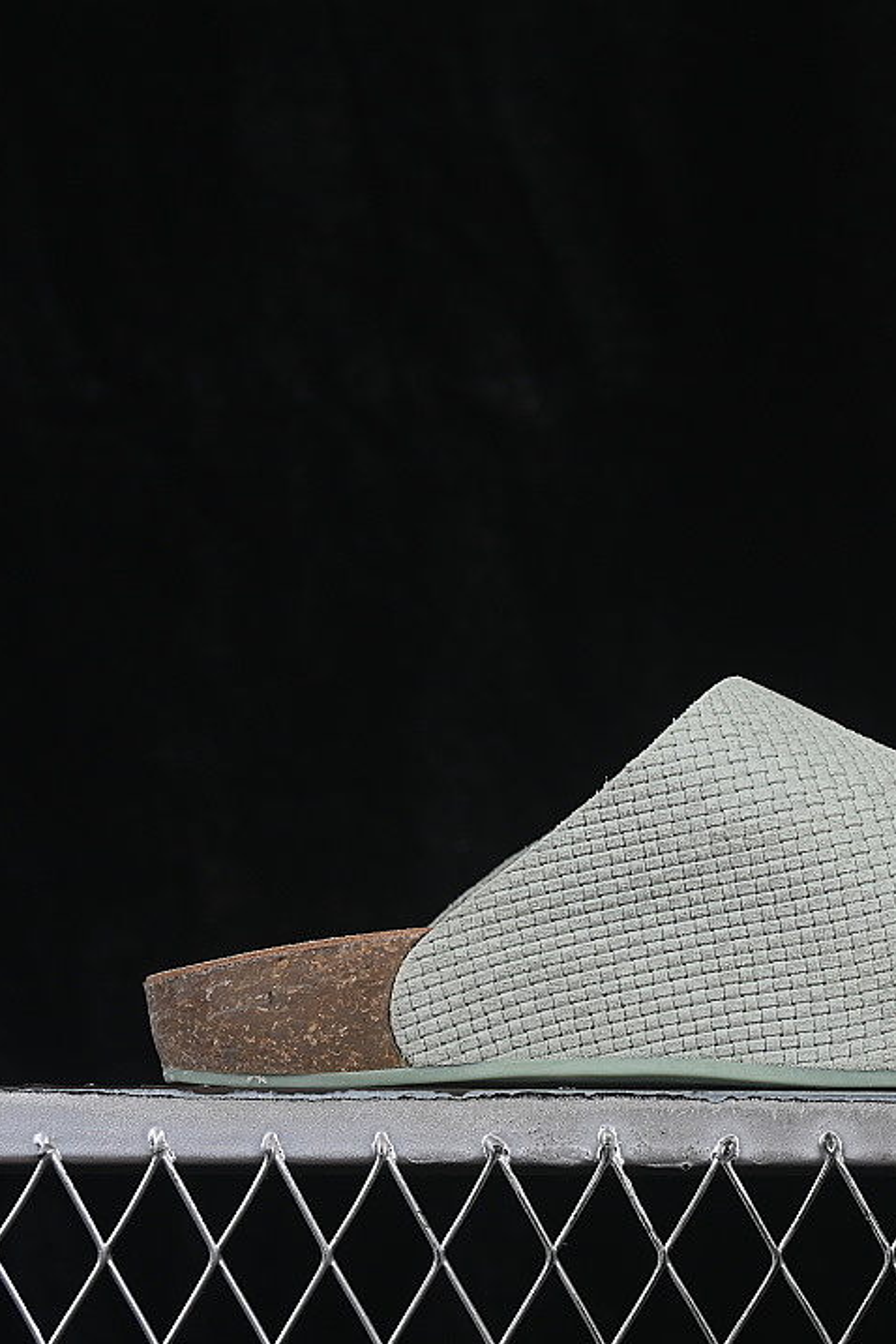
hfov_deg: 12.1
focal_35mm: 113
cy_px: 673
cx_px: 765
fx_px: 4218
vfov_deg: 18.1
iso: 160
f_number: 8
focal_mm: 50
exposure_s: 1/80
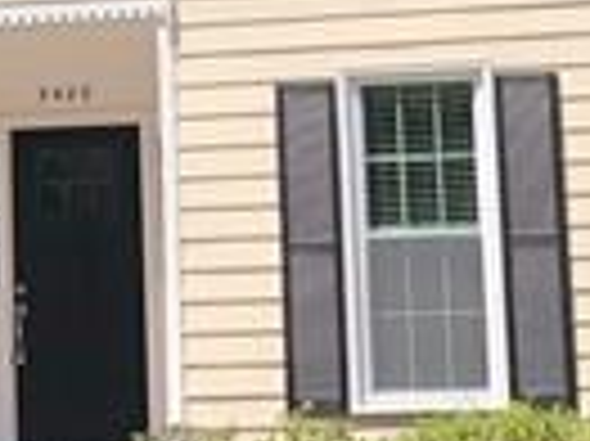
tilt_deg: +19.4
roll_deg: -0.4
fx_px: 3729
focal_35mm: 219
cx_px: -324
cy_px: -500
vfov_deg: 6.5
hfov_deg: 8.8
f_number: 1.8
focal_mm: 3.99
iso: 20
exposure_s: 1/838
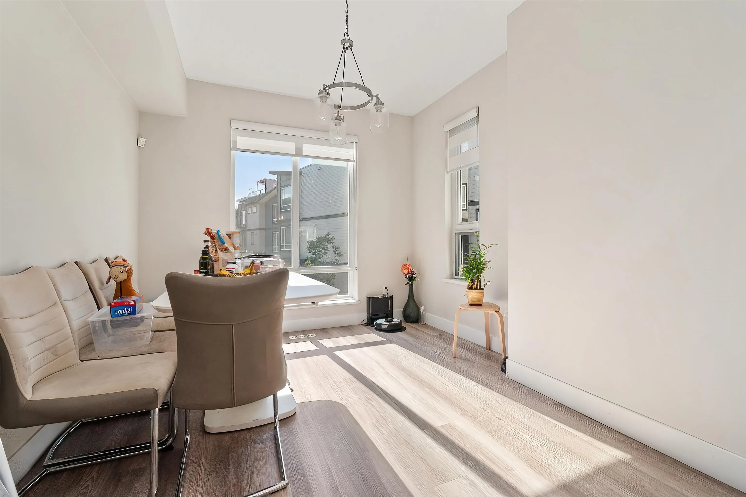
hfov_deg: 100.4
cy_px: 248
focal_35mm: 15
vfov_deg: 77.3
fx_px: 311
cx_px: 373
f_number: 9
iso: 320
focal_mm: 10
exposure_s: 1/200
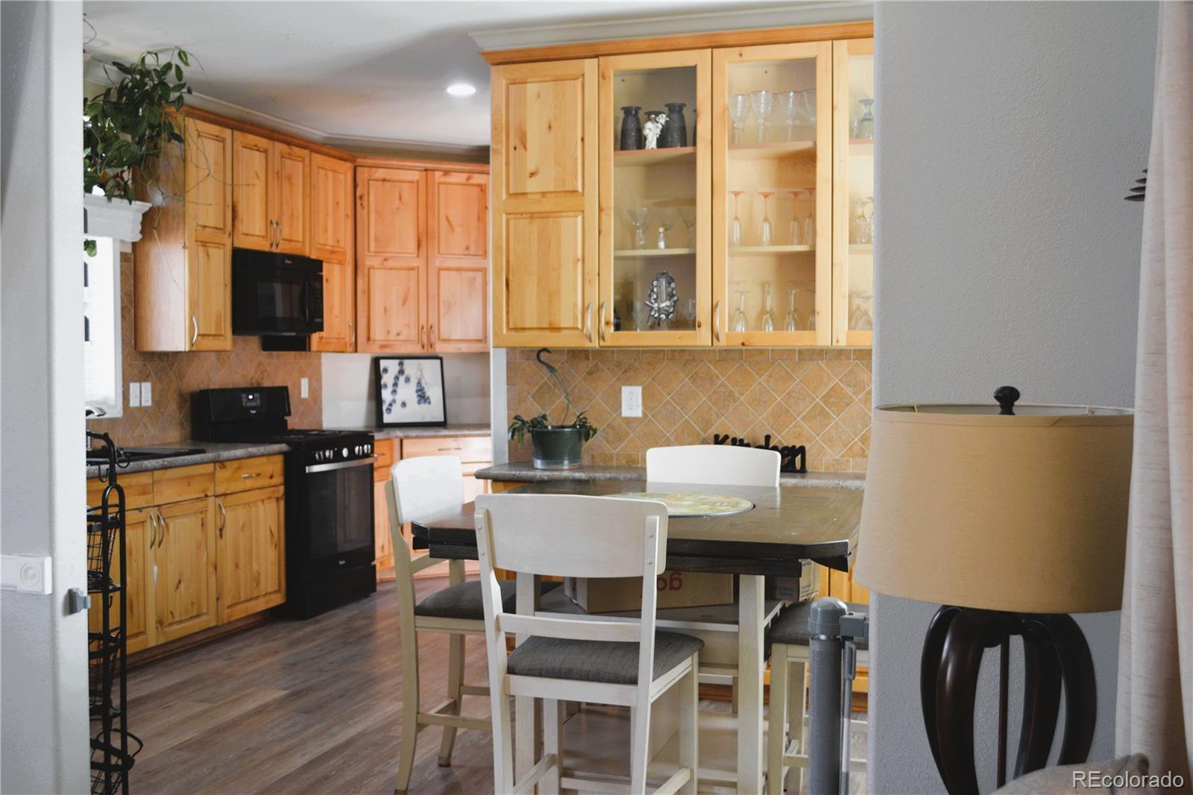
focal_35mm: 39
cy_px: 398
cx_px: 596
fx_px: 1292
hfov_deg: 49.6
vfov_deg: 34.2
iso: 560
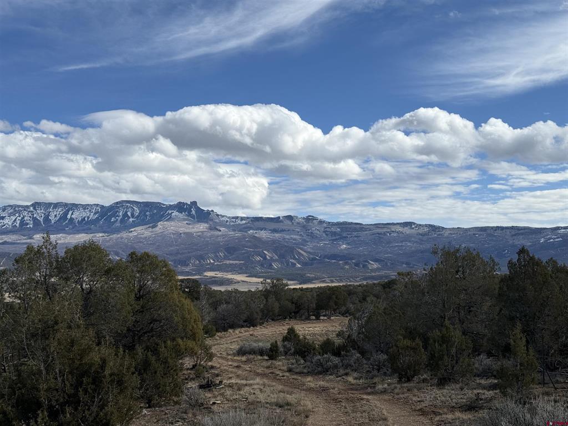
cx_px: 284
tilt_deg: +5.3
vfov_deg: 30.3
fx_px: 788
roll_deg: +0.5
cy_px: 213
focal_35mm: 48
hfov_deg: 39.7
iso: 64
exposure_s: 1/7874
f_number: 1.78
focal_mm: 6.76
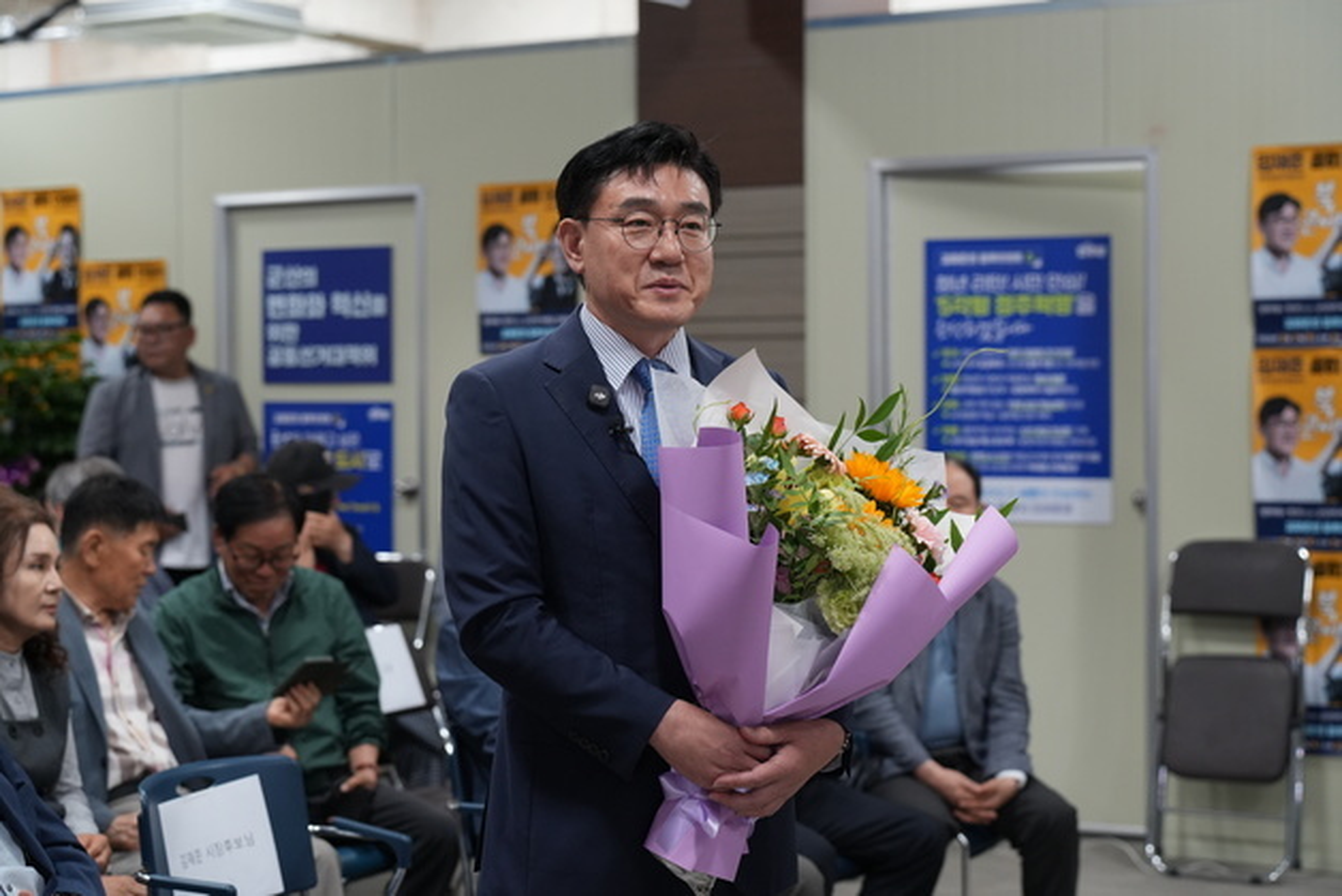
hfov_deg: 31.0
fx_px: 2423
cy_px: 448
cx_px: 671
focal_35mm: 65
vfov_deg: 20.9
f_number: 3.5
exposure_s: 1/200
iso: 1600
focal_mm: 65
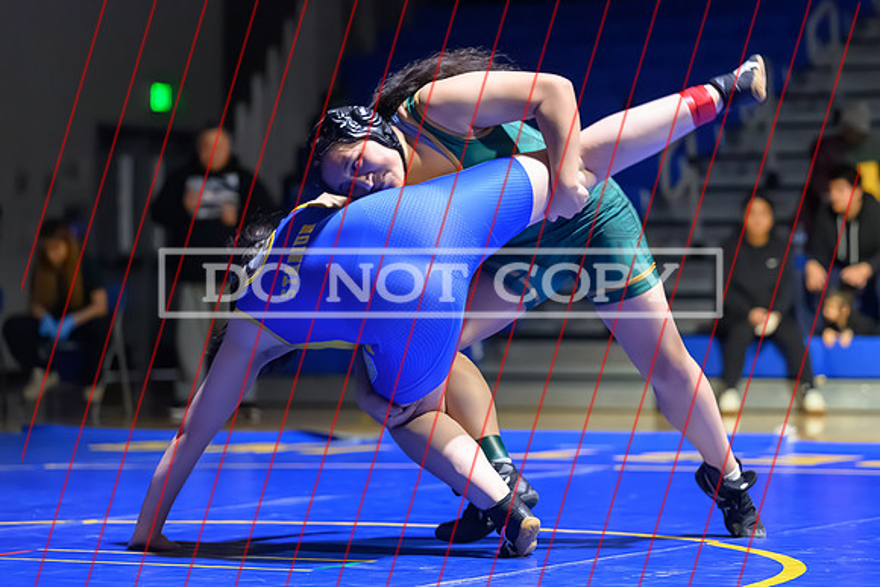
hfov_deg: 15.4
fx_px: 3261
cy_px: 267
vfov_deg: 10.3
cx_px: 527
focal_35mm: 133
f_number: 2.8
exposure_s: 1/500
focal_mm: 110
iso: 12800
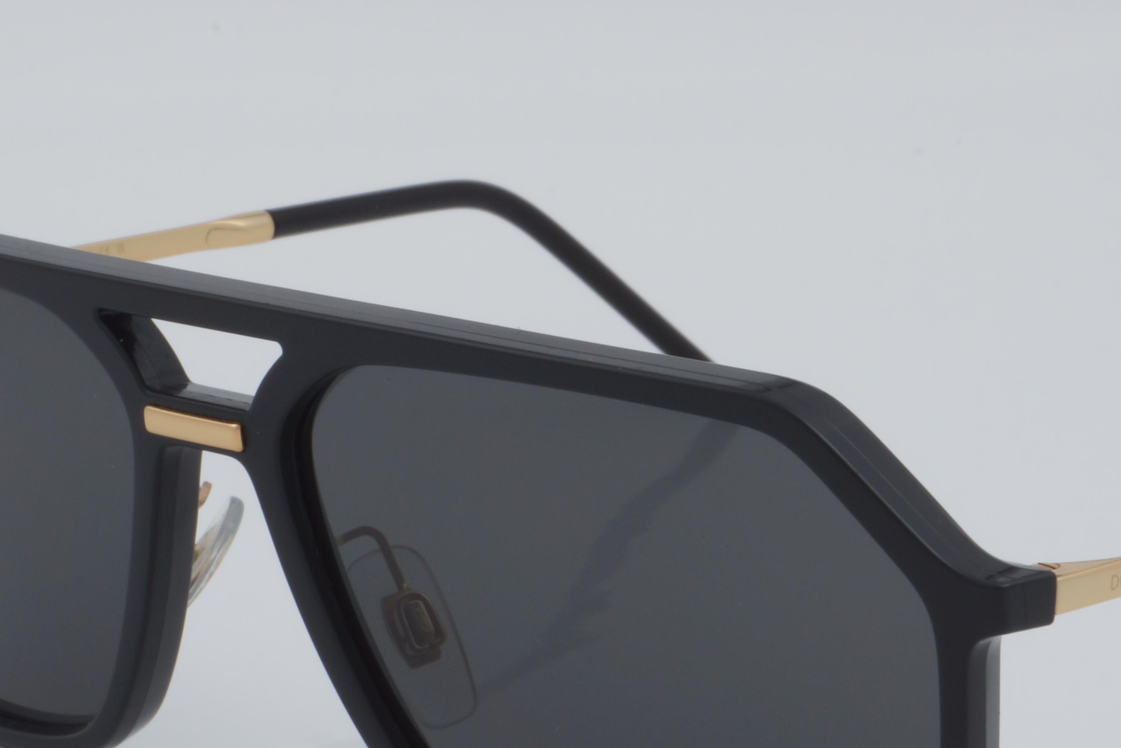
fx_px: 4453
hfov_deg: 14.3
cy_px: 574
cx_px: 733
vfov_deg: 9.6
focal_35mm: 143
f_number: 32
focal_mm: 50
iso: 100
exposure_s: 1/4
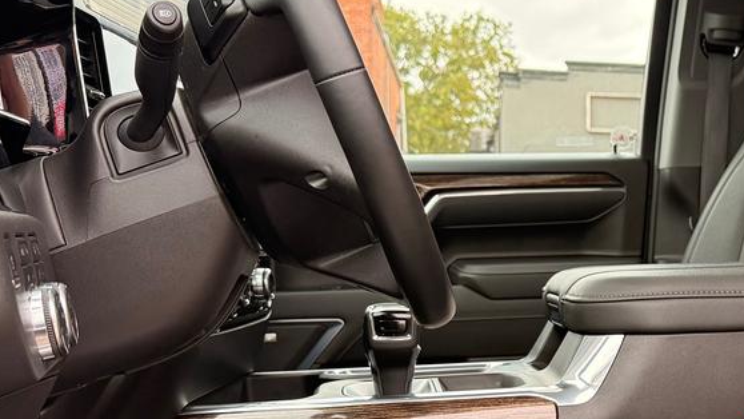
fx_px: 1184
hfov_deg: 33.0
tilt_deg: -2.7
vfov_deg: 19.9
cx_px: 673
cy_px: 323
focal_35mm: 60
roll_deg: -0.8
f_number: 1.78
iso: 100
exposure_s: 1/232
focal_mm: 6.76
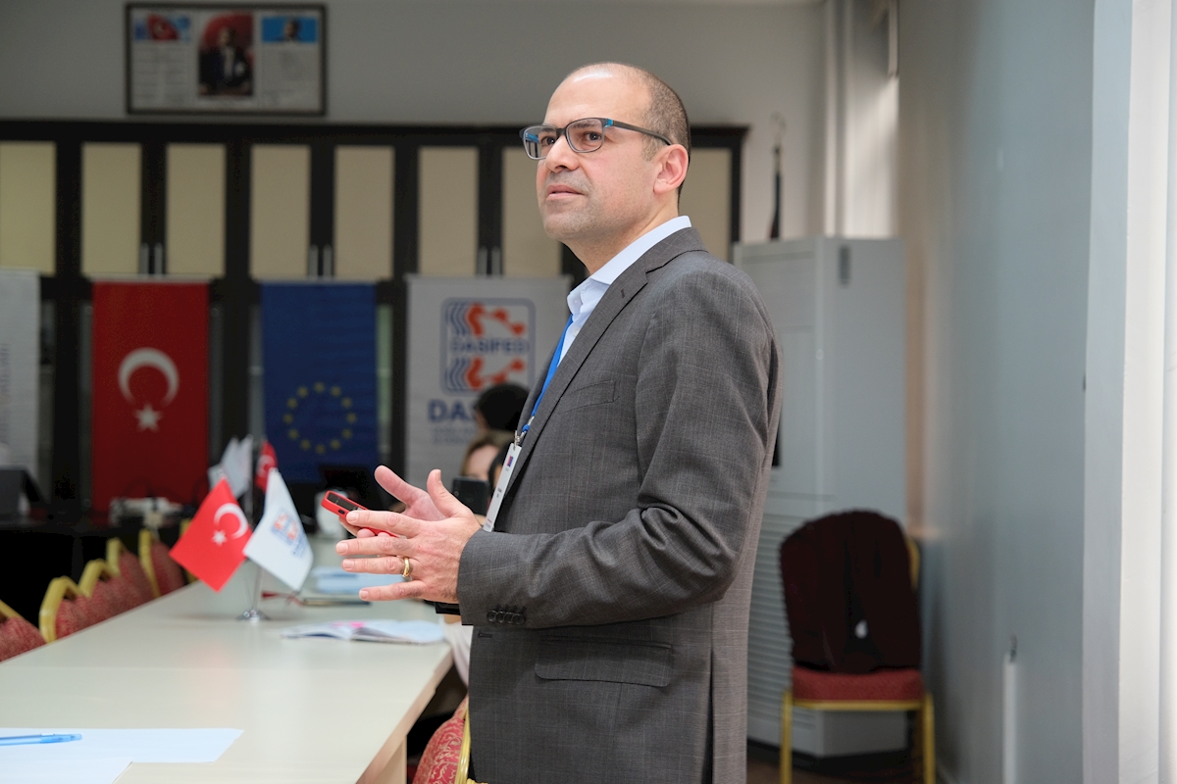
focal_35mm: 66
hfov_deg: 30.5
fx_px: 2158
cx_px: 588
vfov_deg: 20.6
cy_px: 392
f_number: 2.8
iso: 800
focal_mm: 44.1
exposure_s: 1/60
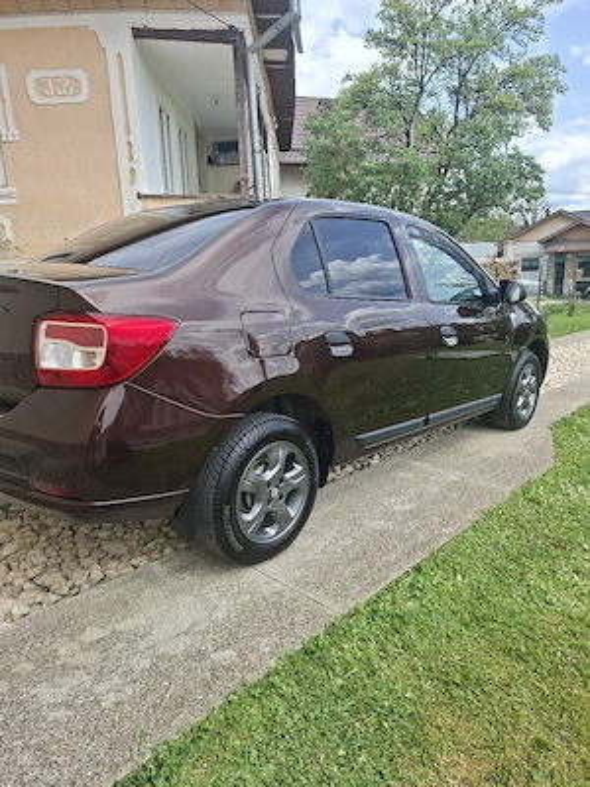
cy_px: 394
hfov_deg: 58.9
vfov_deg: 73.9
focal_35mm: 23
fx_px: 523
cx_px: 295
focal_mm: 5.54
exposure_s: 1/1429
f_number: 1.8
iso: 50
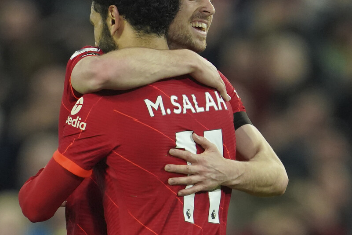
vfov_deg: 1.7
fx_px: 7812
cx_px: 169
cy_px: 141
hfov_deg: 2.6
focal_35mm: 799
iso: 4000
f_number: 2.8
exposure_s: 1/2500
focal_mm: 400
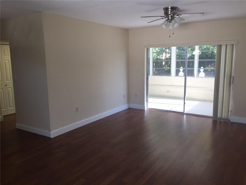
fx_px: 206
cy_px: 92
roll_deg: +0.5
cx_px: 123
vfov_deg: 48.2
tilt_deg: -8.3
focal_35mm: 29
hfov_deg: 61.7
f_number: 2.2
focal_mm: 4.15
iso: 32
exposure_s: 1/60
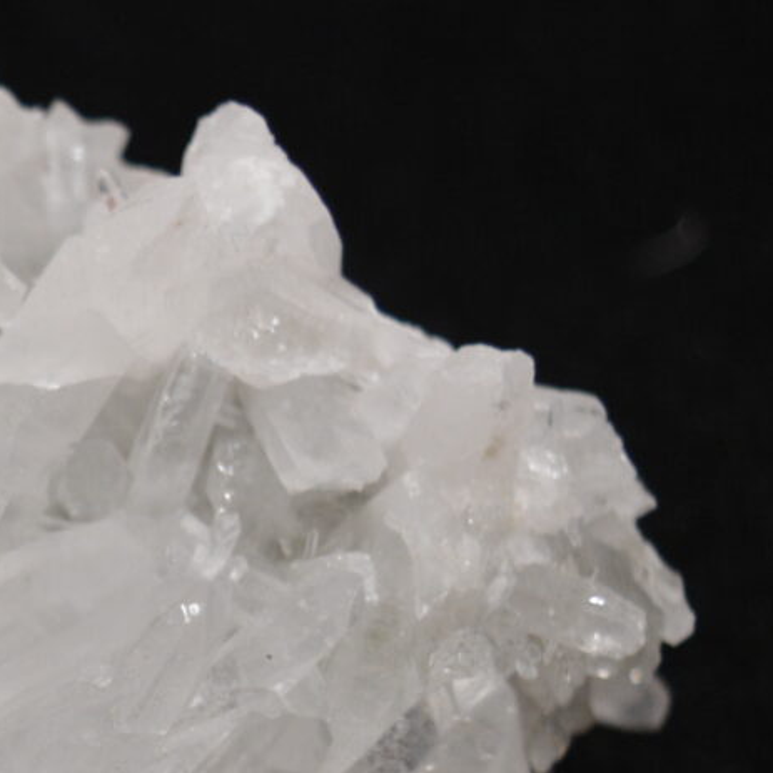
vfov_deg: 10.3
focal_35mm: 169
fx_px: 4270
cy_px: 737
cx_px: -434
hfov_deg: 10.0
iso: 800
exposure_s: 1/50
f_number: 4.2
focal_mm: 30
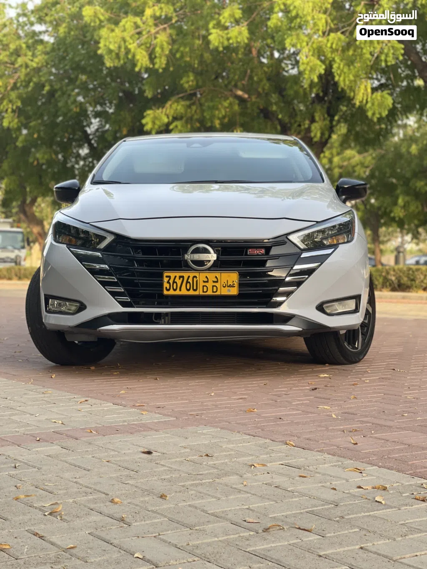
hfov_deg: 22.9
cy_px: 284
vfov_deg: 30.3
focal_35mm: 64
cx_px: 214
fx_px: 1052
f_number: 2.2
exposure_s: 1/121
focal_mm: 7.5
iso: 32
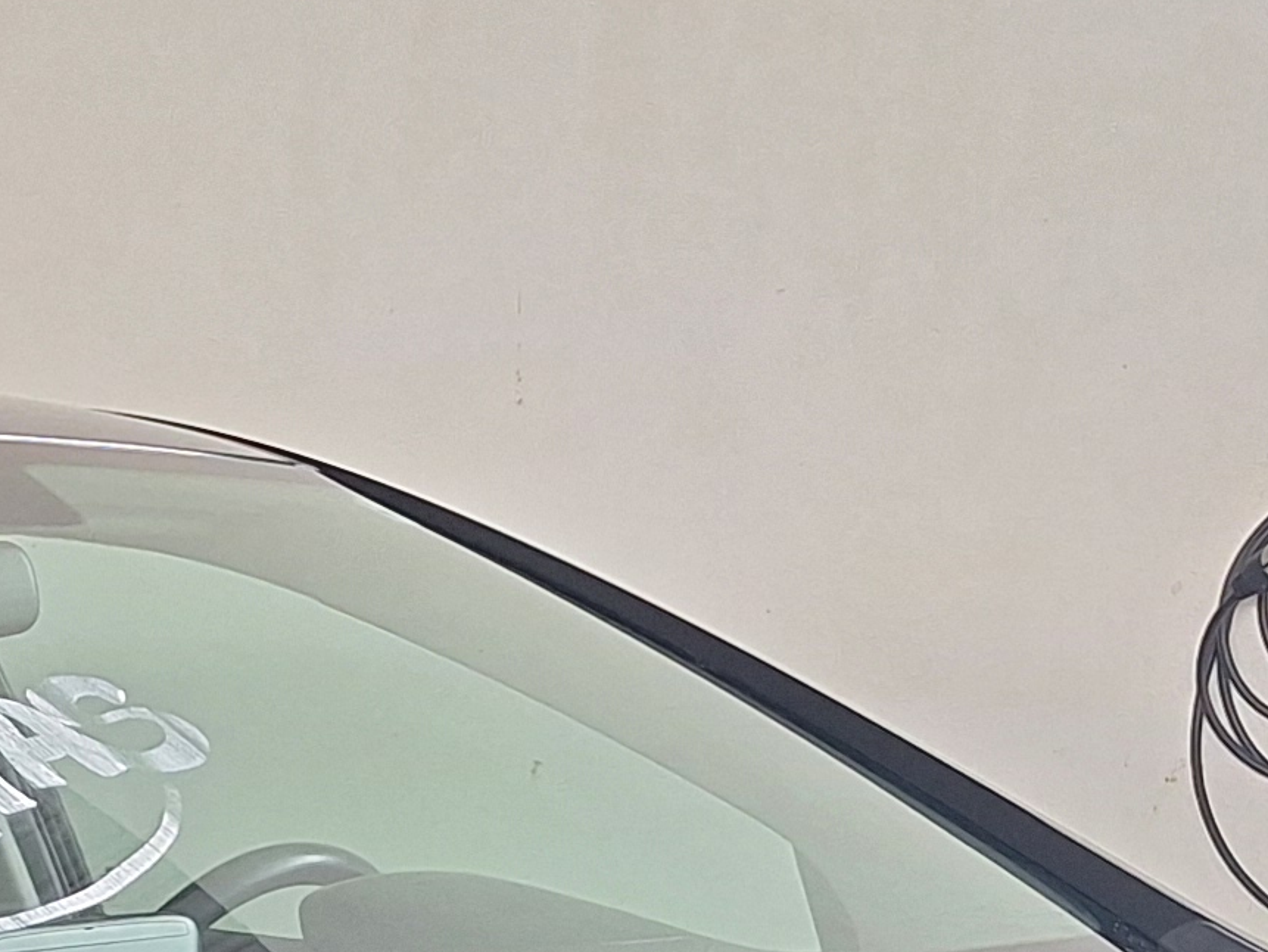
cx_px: 90
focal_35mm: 109
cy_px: 1861
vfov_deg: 12.2
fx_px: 3993
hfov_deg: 17.7
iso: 64
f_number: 1.8
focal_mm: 5.54
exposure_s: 1/40
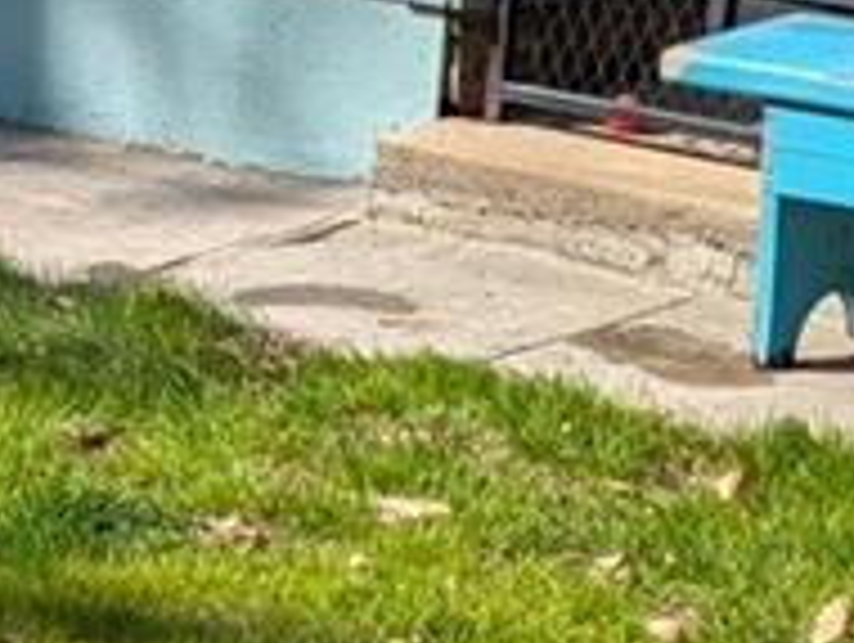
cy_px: 531
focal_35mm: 181
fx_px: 4471
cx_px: -930
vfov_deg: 8.2
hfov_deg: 10.0
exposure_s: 1/1212
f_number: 1.68
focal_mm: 6.9
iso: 20
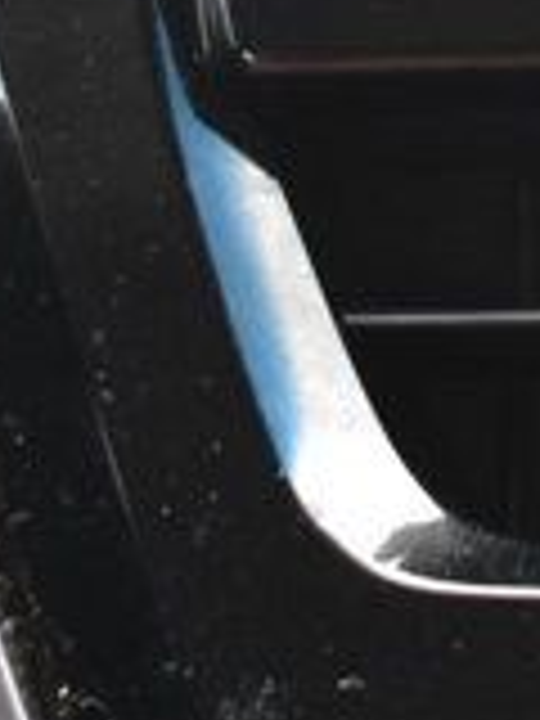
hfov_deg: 4.4
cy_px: -410
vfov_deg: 6.2
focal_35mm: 314
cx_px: 2025
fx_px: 6531
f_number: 8
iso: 400
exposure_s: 1/50
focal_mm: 34
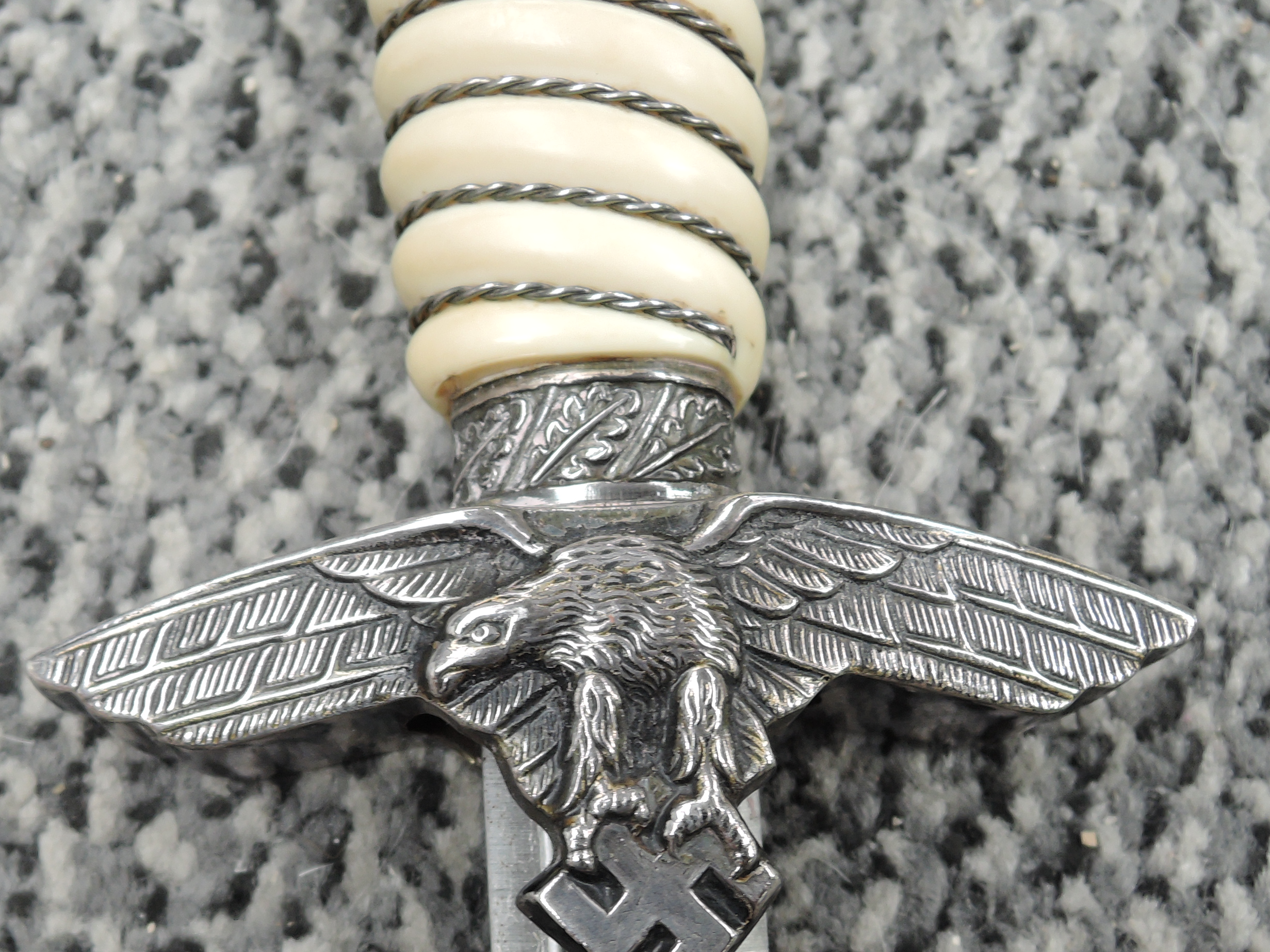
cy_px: 724
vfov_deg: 35.9
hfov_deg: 47.7
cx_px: 529
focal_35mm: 39
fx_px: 1431
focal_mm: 5.1
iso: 125
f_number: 2.8
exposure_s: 1/30
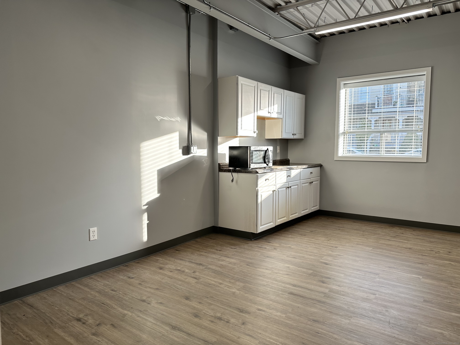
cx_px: 230
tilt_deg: -4.8
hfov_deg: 71.6
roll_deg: +0.3
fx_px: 319
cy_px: 172
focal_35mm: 24
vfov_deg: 56.8
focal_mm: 6.86
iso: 80
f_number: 1.78
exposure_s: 1/288
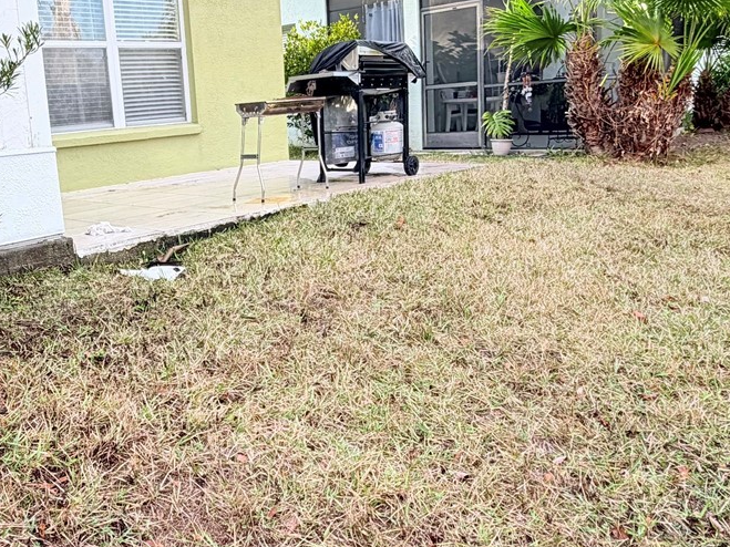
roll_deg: +3.2
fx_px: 717
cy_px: 233
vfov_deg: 41.7
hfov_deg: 52.9
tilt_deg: -11.4
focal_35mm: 34
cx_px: 243
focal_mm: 2.22
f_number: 2.2
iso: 40
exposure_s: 1/211
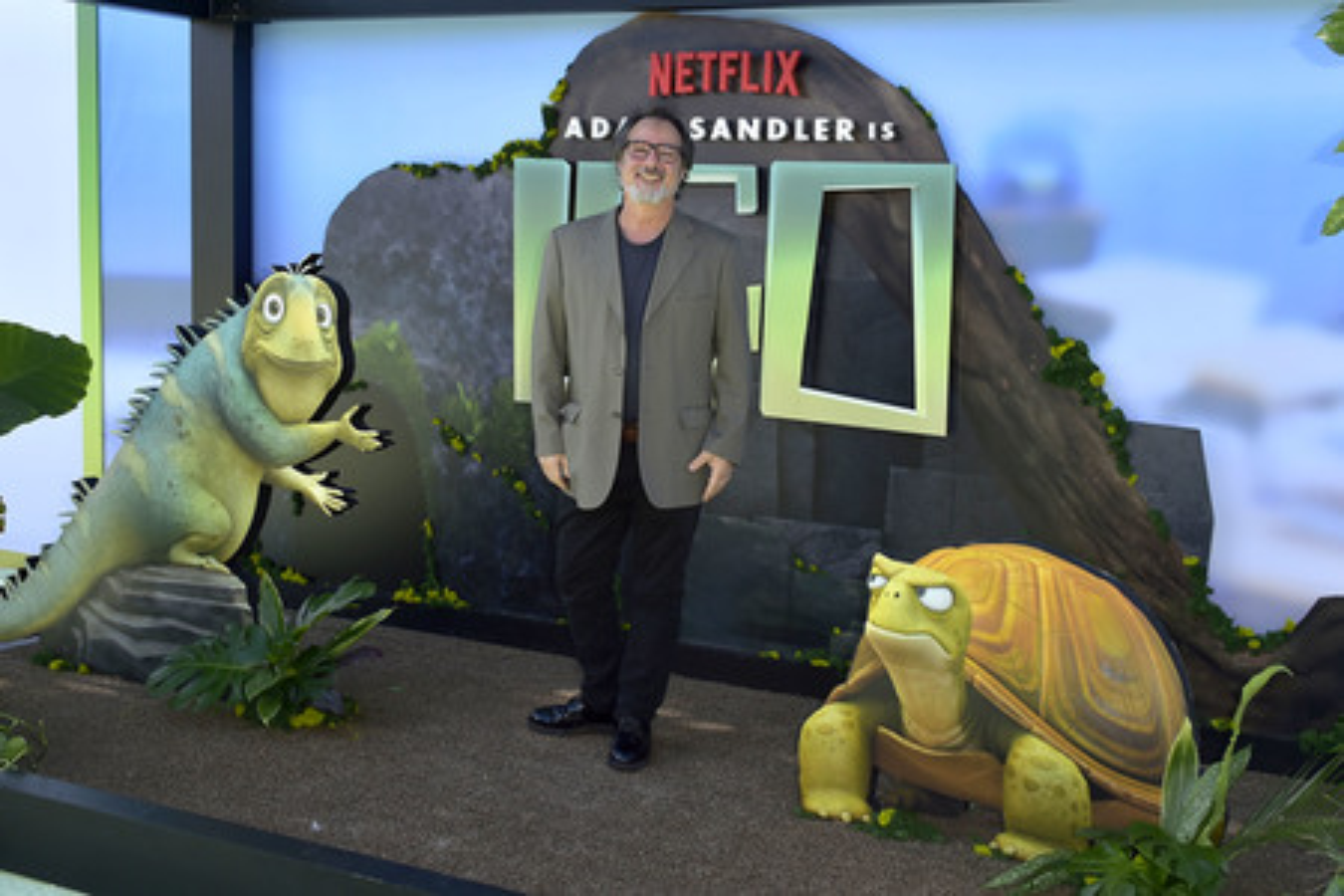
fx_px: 1307
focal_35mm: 35
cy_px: 448
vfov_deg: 37.9
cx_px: 672
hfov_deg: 54.4
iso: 125
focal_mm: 35
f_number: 7.1
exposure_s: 1/250
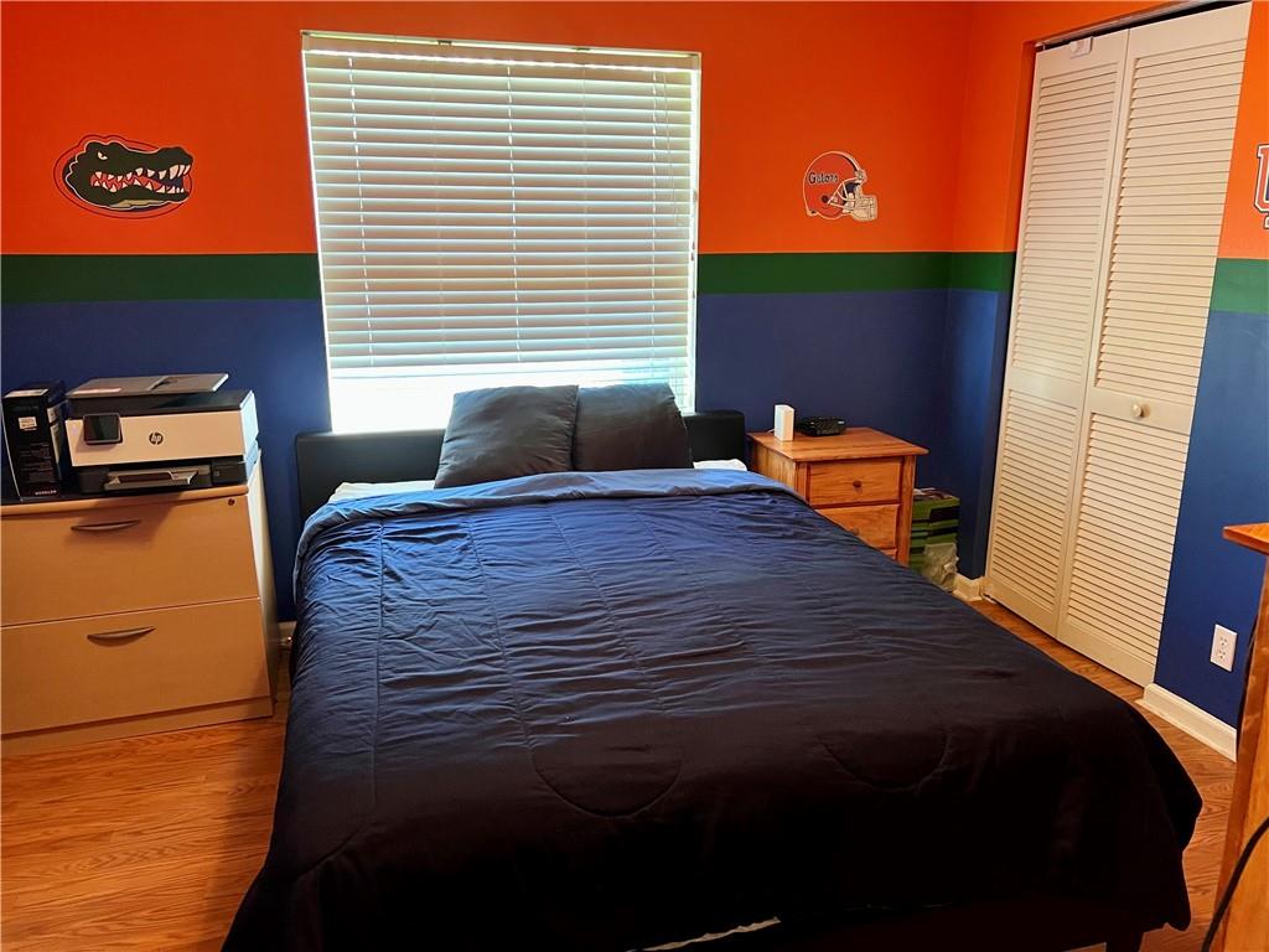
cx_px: 634
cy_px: 476
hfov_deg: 67.3
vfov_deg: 53.1
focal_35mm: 26
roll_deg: -0.1
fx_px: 953
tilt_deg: -15.0
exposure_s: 1/60
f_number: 1.5
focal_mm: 5.7
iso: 500
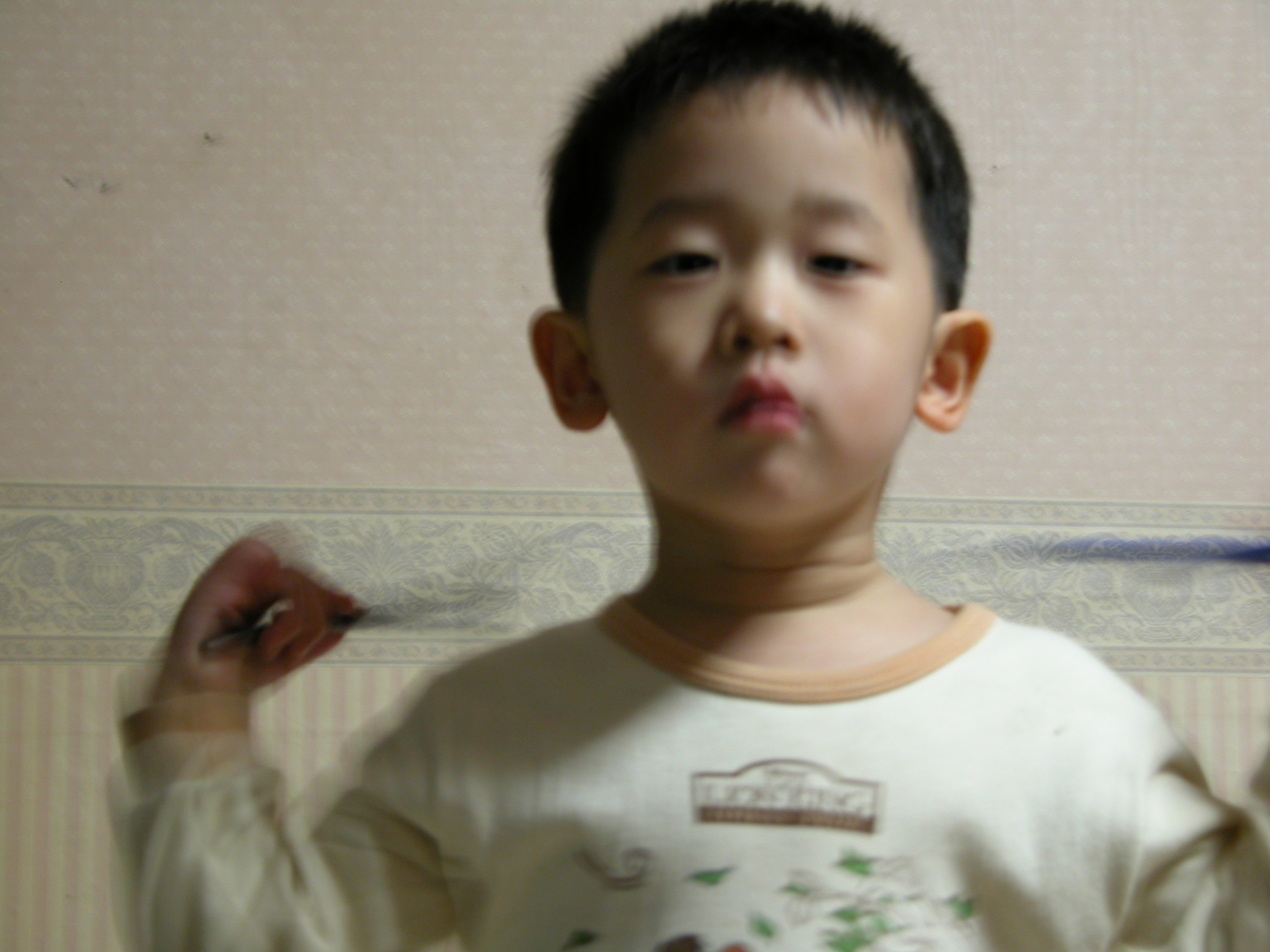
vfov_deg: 17.2
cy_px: 476
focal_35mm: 86
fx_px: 3155
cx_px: 635
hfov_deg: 22.8
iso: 133
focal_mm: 22.3
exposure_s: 1/3
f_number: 3.5
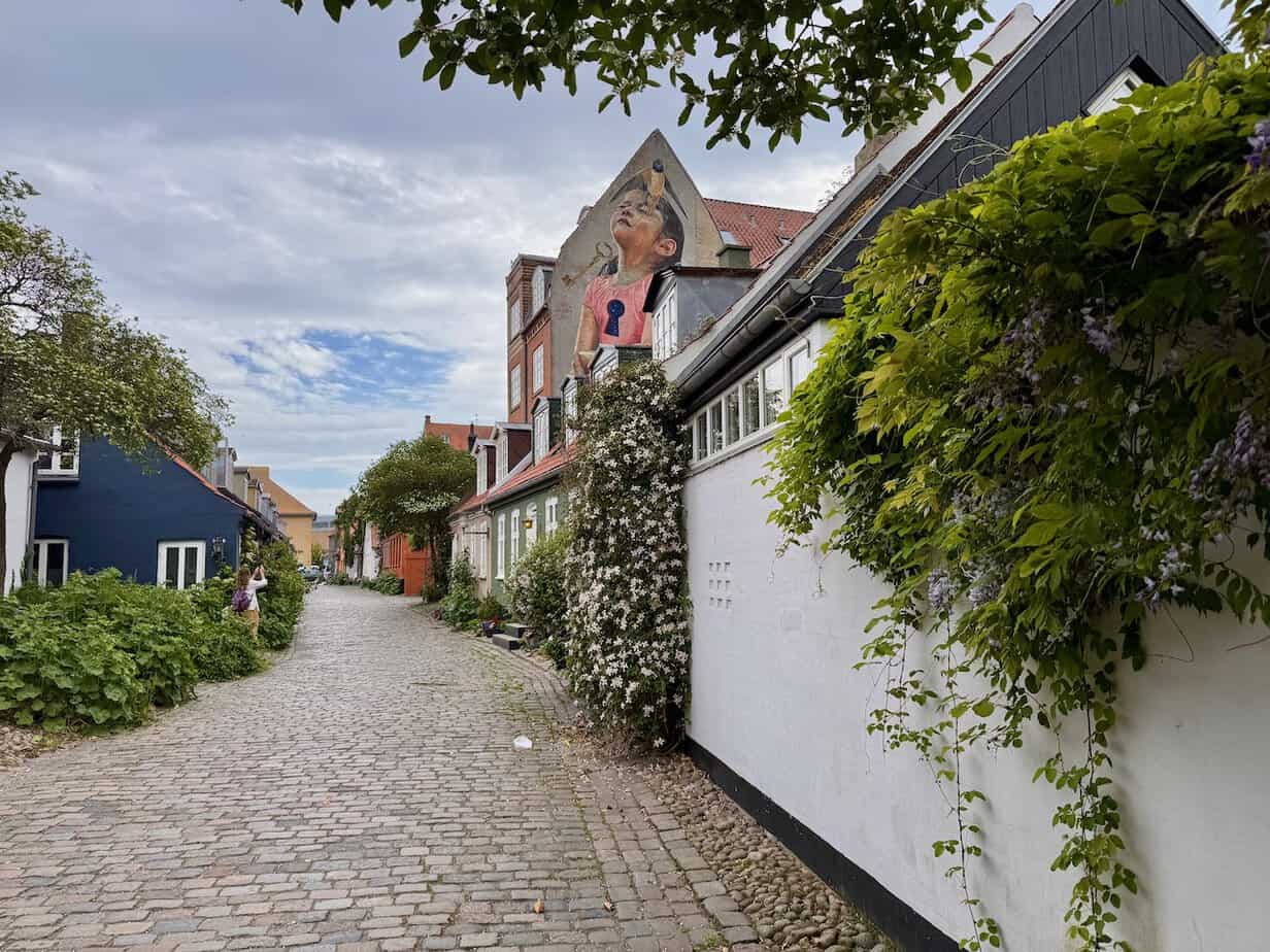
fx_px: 881
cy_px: 476
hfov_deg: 71.6
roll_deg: +0.8
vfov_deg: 56.8
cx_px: 635
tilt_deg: +6.4
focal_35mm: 24
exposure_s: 1/3802
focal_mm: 6.76
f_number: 1.78
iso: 80
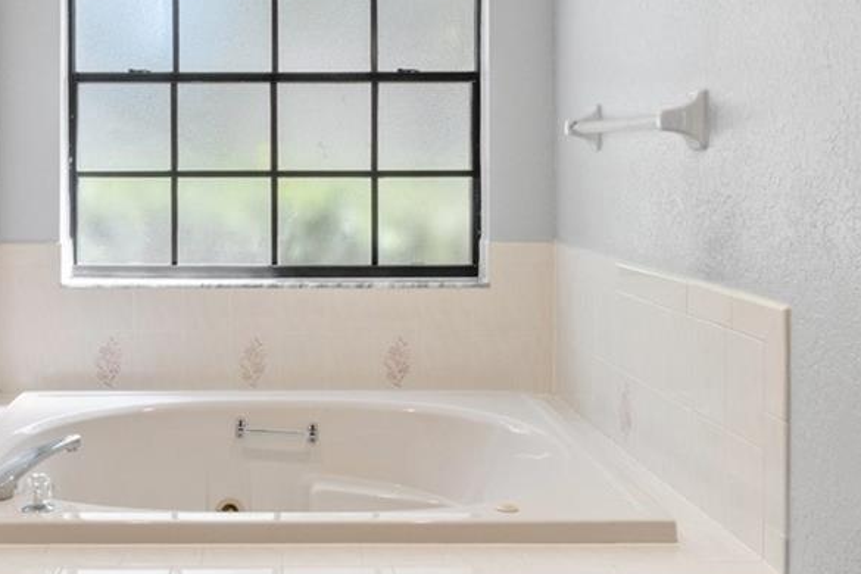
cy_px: 149
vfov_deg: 32.1
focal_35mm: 41
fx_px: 981
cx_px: 274
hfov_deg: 46.5
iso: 400
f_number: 7.1
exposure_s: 1/20
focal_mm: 10
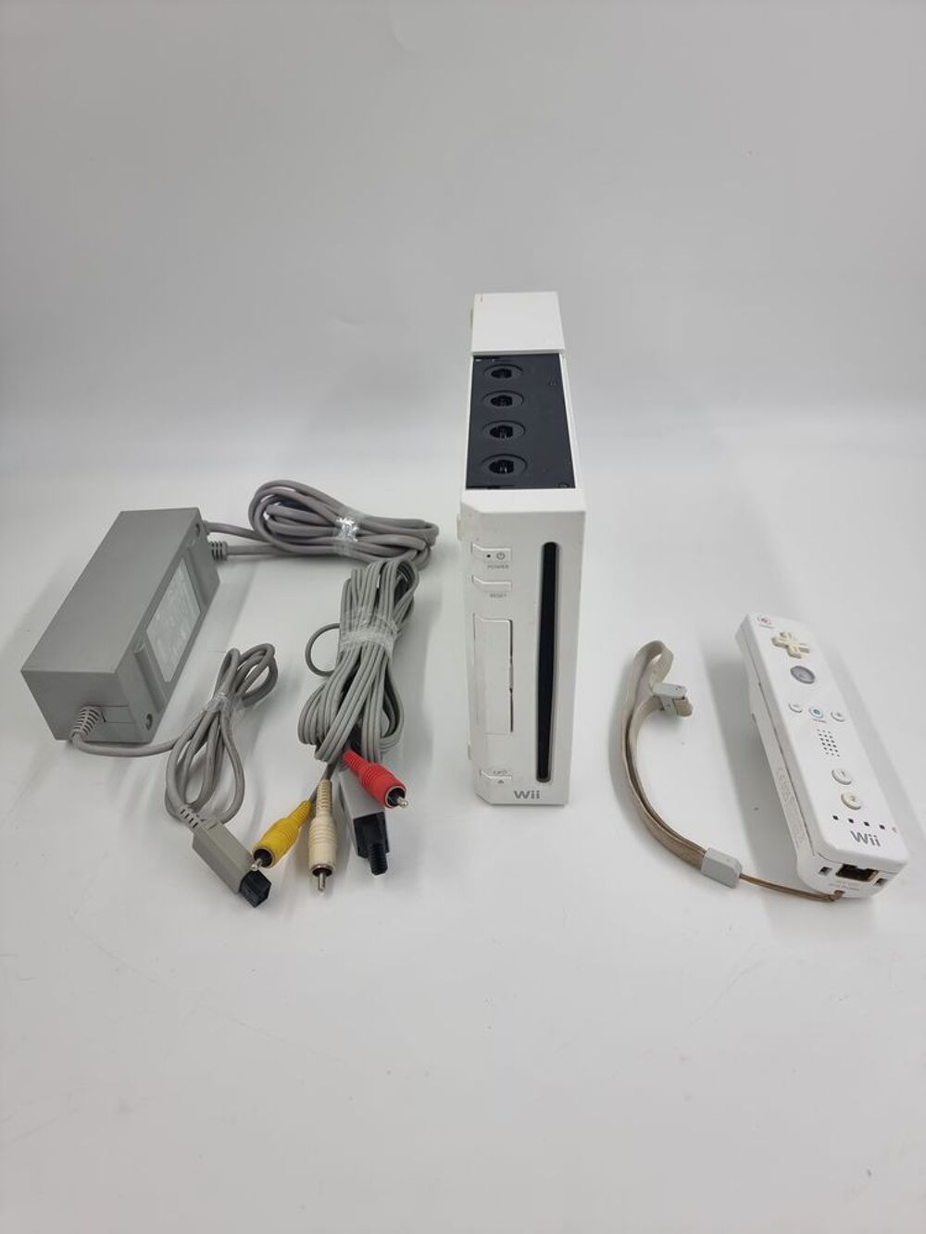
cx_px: 463
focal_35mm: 24
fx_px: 856
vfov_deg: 71.6
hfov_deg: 56.8
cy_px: 617
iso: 50
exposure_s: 1/130
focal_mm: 6.7
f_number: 1.8
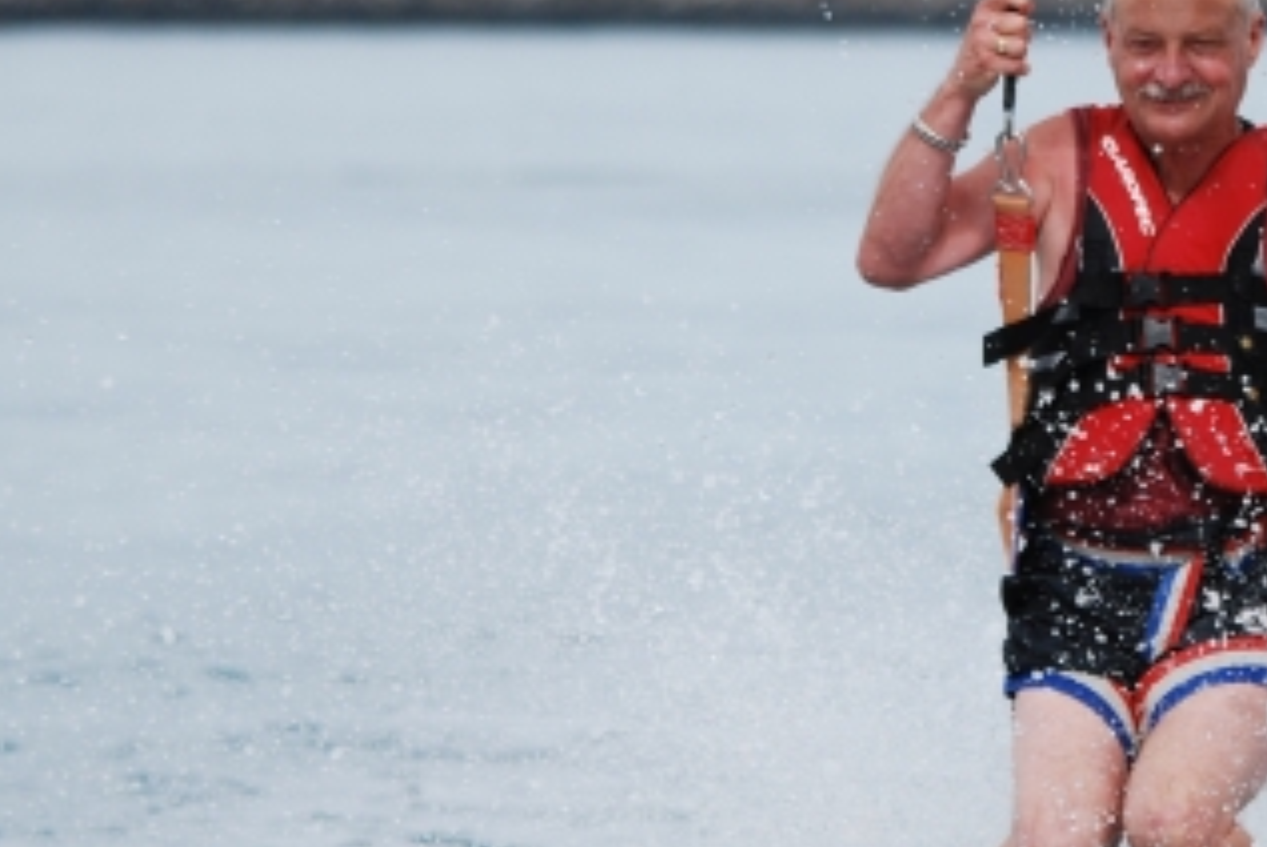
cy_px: 384
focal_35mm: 733
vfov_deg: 1.9
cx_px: 1351
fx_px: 25821
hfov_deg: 2.8
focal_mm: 200
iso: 200
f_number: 5.3
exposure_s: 1/1000
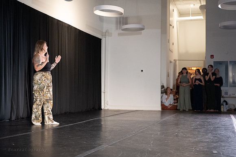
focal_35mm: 50
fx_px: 331
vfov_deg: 26.8
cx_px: 131
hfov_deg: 39.2
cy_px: 79
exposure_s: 1/125
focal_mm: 44
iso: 6400
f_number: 4
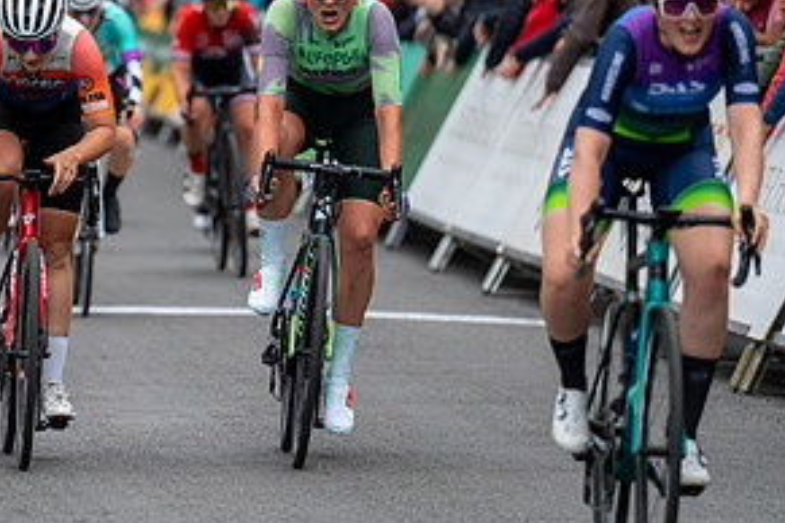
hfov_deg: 5.2
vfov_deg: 3.4
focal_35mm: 399
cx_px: 19
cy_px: 82
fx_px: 8700
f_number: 2.8
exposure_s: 1/800
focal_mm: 200
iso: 1000
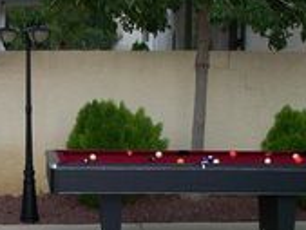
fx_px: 1327
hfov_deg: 13.1
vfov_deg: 9.9
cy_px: 203
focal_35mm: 150
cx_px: 63
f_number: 3.2
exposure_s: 1/80
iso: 160
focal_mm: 11.5
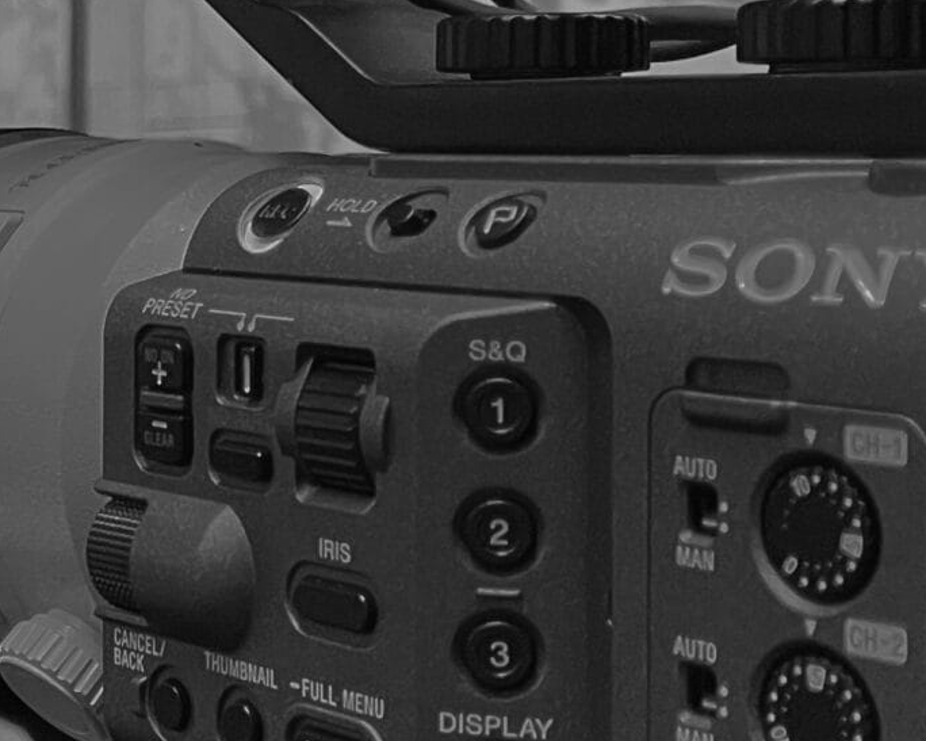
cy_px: 213
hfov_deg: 19.0
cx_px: -208
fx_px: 2603
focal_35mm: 95
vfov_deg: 16.1
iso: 500
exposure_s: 1/48
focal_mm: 4.2
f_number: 1.6
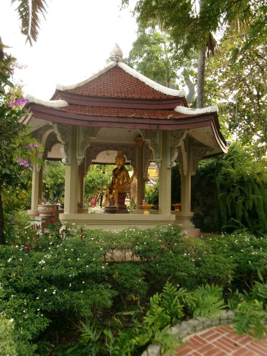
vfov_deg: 63.4
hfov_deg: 49.7
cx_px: 134
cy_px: 178
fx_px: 288
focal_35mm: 28
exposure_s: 1/50
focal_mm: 5.1
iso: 100
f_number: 3.9
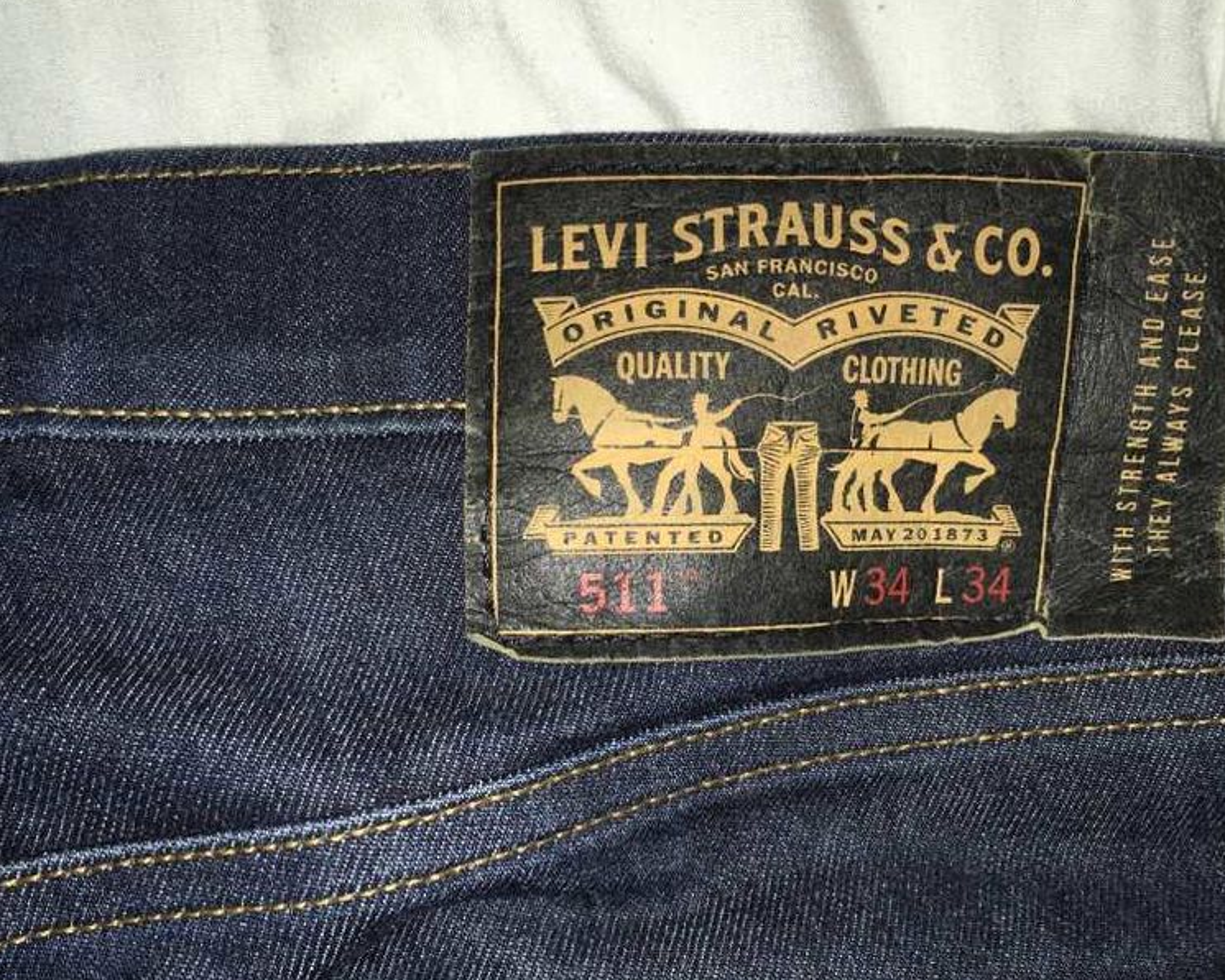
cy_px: 543
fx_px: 1378
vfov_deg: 39.1
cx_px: 679
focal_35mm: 38
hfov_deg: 47.9
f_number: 2.2
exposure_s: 1/69
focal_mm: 4.15
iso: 25
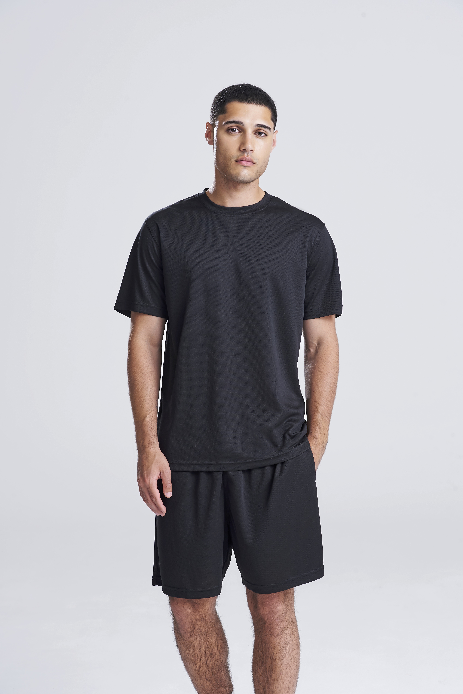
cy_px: 347
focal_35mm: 112
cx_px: 232
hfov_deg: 12.2
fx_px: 2159
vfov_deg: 18.3
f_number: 10
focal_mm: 112
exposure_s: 1/160
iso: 400
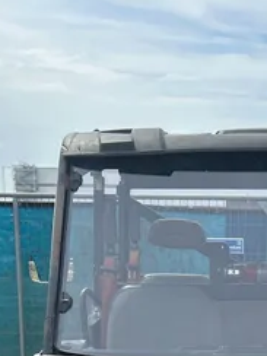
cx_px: 223
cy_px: 476
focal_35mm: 78
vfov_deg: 22.2
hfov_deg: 18.7
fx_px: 802
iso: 50
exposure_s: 1/2915
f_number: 1.5
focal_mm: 5.7
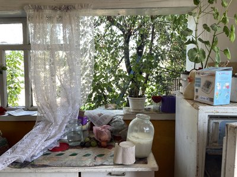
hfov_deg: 67.3
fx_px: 178
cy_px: 88
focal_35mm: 26
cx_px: 118
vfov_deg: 53.1
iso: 40
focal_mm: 4.2
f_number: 1.6
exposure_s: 1/121
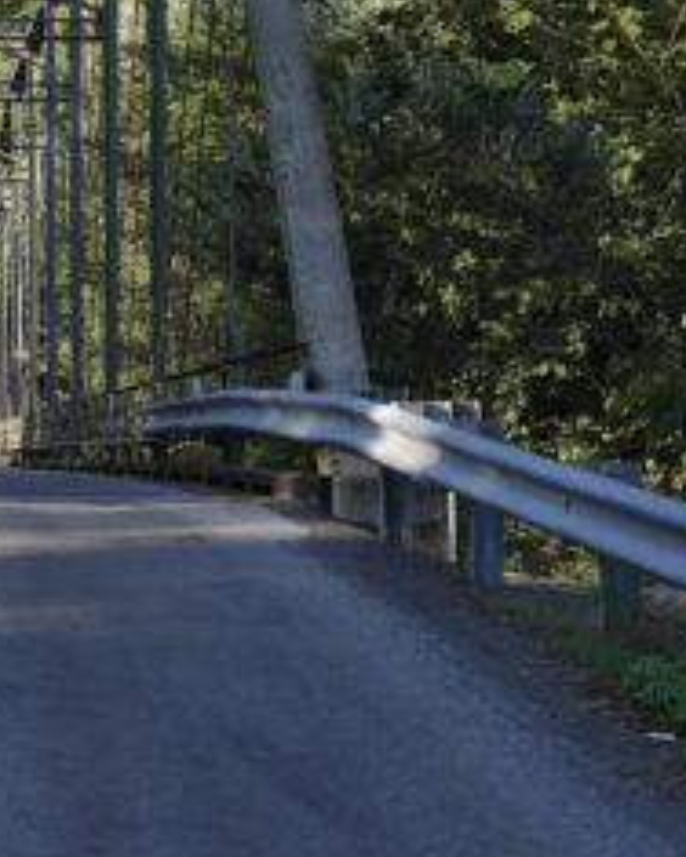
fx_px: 2335
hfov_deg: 16.2
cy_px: 281
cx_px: -80
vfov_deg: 20.7
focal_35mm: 92
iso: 100
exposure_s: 1/160
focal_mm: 20
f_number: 5
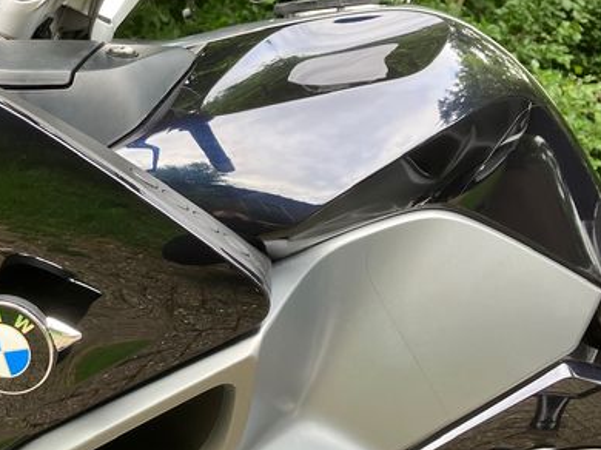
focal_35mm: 46
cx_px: 162
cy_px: 183
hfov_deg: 40.3
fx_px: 798
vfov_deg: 31.4
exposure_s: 1/121
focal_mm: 3.99
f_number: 1.8
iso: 80
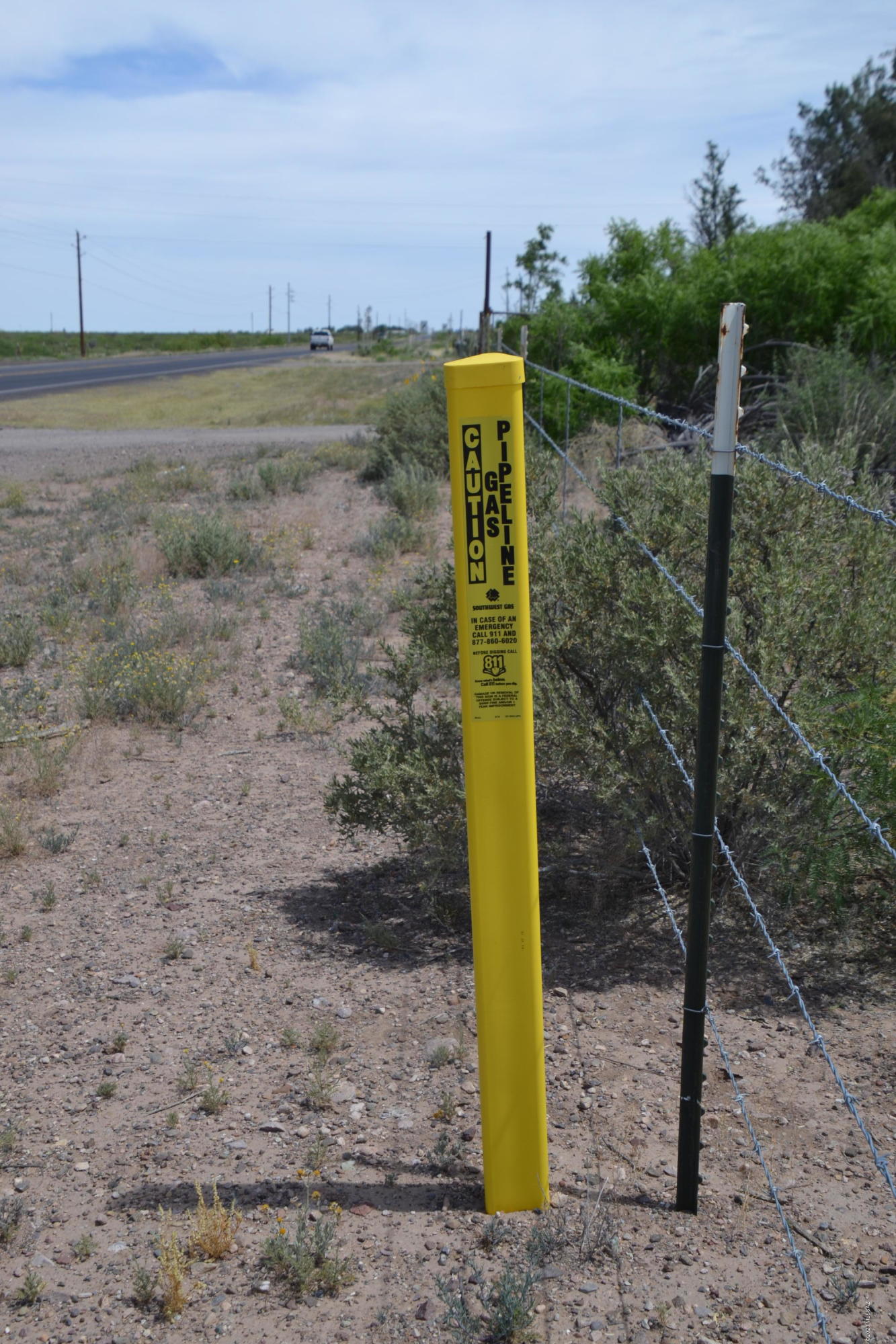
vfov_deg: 42.3
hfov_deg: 28.9
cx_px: 448
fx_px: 1736
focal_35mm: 46
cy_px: 672
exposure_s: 1/250
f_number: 8
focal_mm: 31
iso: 100
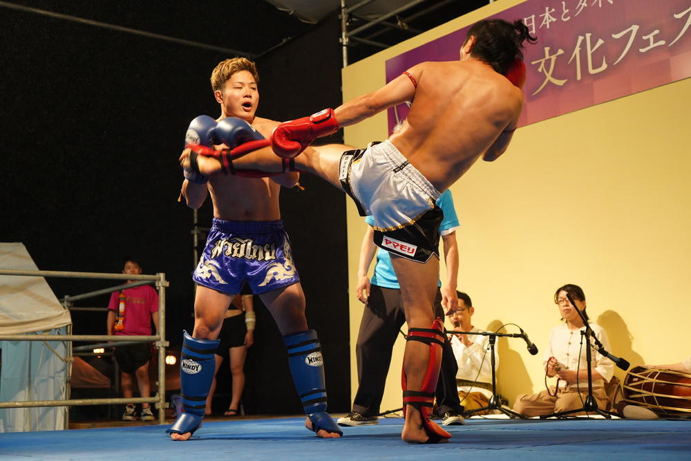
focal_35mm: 50
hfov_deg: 39.6
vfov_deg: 27.0
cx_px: 346
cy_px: 230
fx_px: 960
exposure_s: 1/320
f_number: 4
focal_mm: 50
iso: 5000
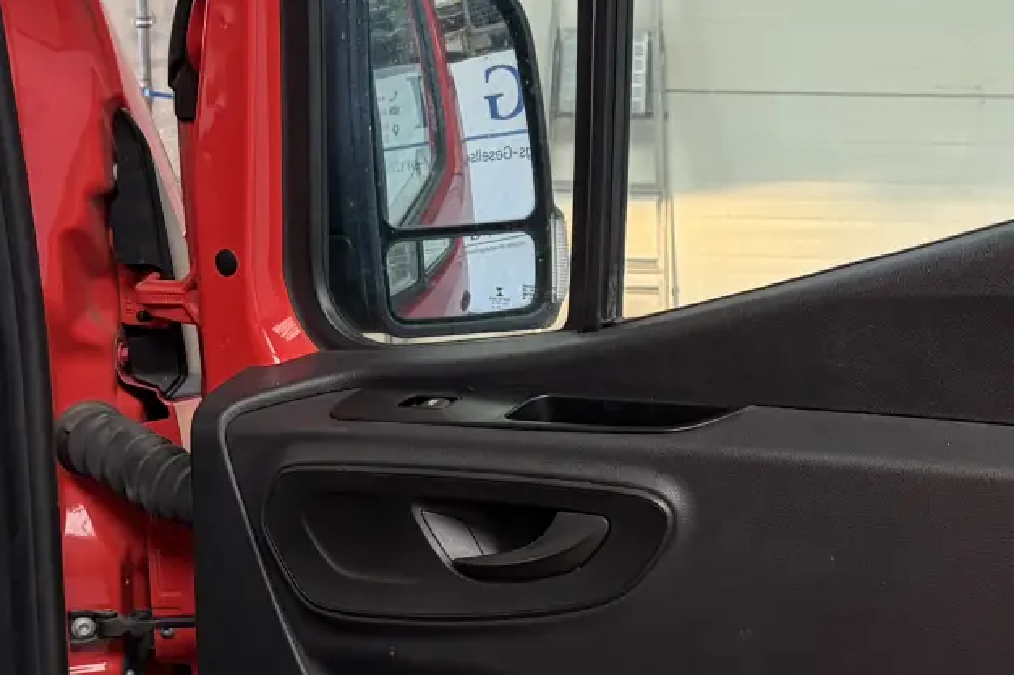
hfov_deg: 23.9
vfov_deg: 16.4
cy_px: 393
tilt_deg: -9.7
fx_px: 2337
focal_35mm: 83
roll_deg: -0.4
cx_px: 868
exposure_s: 1/74
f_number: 1.6
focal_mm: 5.96
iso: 125
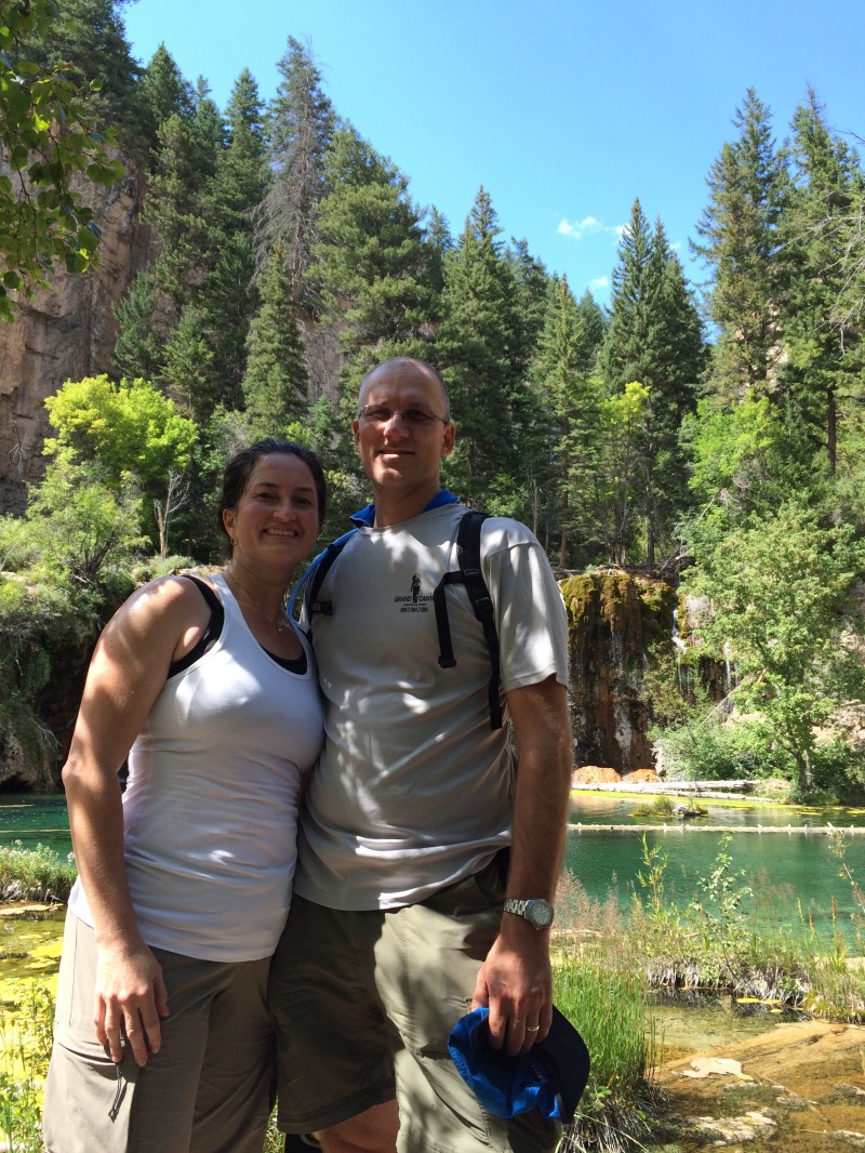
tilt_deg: +10.0
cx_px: 432
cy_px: 576
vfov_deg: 61.6
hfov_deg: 48.2
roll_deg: -0.1
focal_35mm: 29
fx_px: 966
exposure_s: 1/446
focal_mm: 4.15
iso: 32
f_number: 2.2
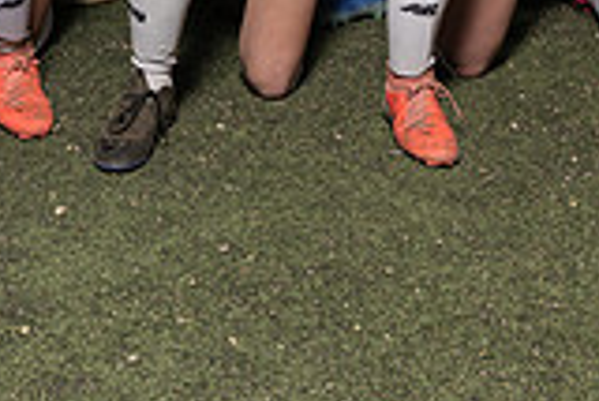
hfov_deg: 21.6
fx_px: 1565
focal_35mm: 94
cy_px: -260
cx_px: 233
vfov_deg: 13.5
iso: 320
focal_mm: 24
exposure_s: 1/80
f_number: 8
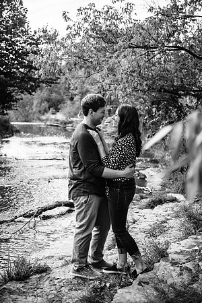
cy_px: 152
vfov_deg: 38.2
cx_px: 101
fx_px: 438
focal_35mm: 52
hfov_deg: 26.0
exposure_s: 1/800
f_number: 2.8
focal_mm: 52
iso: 320
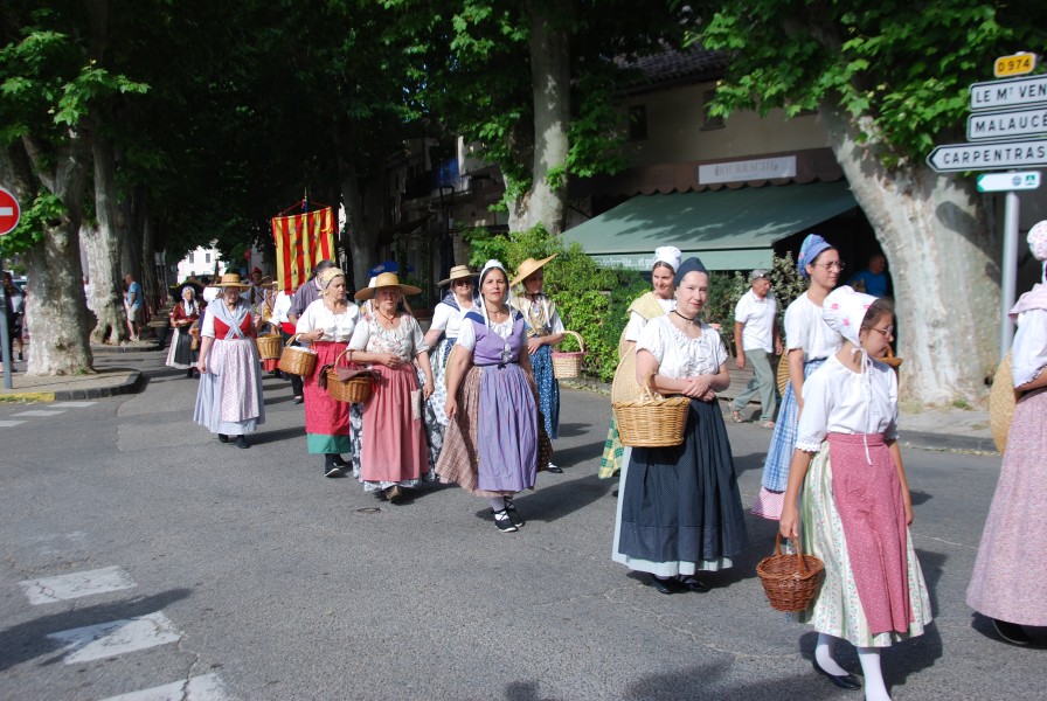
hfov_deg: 49.5
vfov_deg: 34.3
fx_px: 1136
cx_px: 524
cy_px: 350
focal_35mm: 39
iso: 100
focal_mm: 26
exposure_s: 1/200
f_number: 7.1
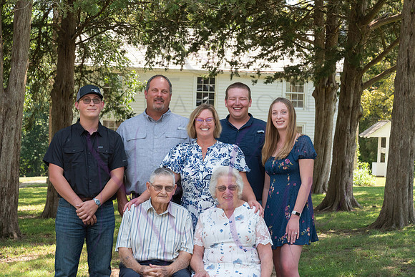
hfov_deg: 25.4
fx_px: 922
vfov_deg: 17.1
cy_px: 138
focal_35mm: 80
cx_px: 208
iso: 500
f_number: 10
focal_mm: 80
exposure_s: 1/320
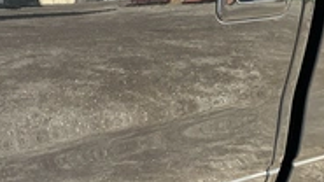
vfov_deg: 18.2
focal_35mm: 66
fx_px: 567
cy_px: 108
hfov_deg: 31.5
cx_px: 91
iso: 25
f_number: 1.8
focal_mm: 3
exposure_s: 1/177
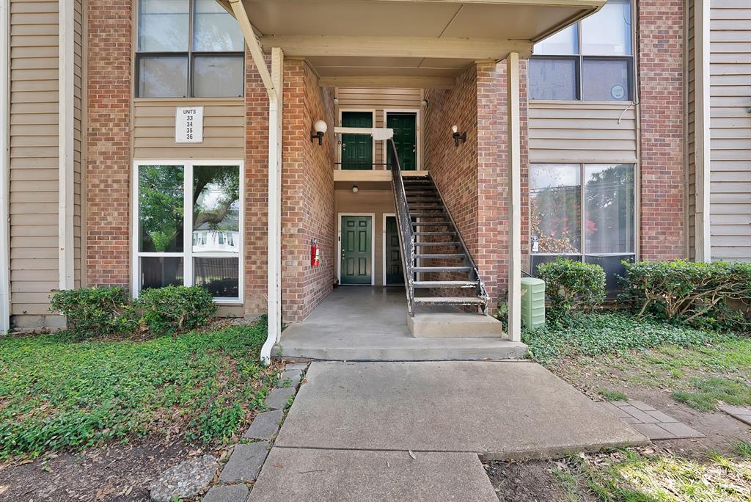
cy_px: 251
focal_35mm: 12
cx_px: 376
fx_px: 250
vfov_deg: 90.1
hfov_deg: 112.6
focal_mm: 12
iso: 640
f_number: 9
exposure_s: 1/30
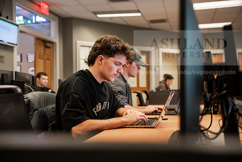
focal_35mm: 48
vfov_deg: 28.1
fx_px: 323
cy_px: 81
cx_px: 121
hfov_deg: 41.1
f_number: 3.2
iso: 1000
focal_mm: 48
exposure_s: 1/125
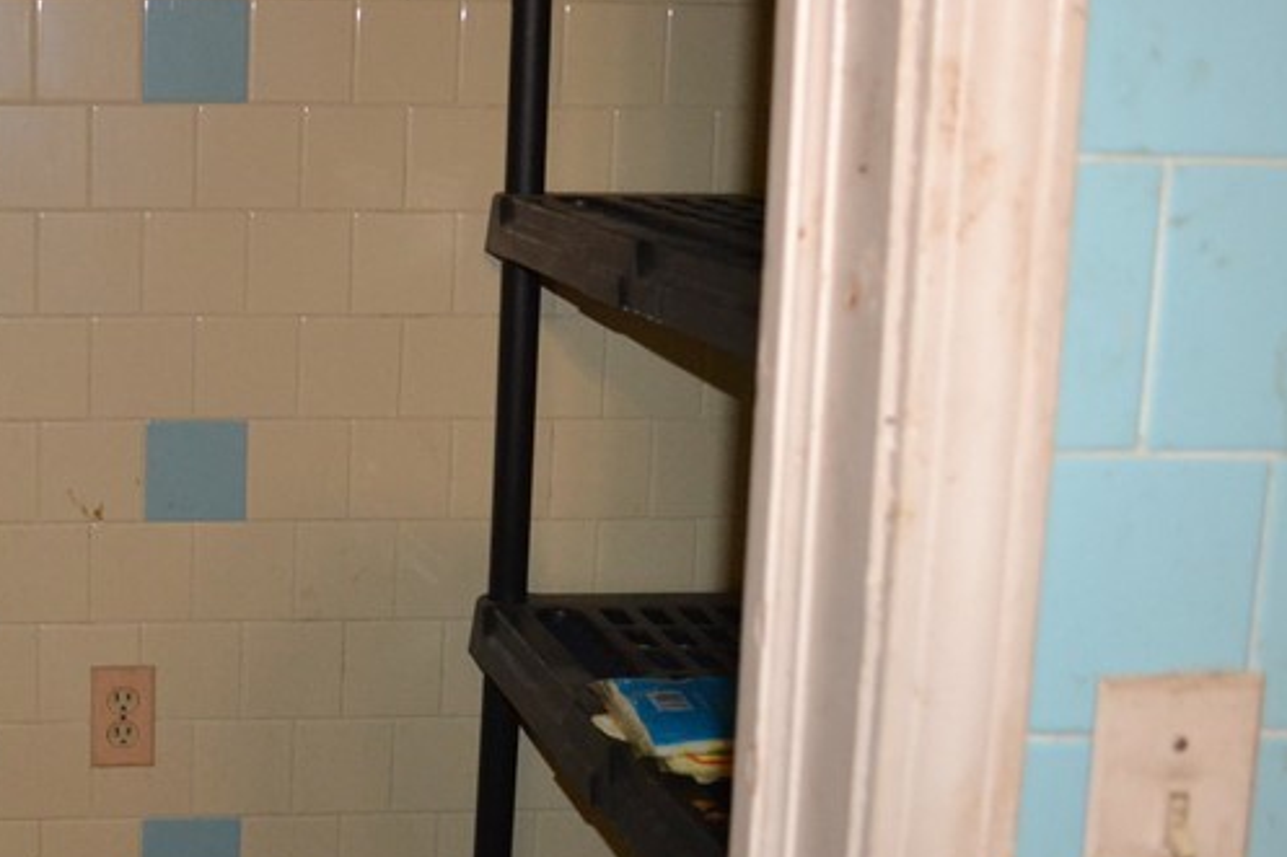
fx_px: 2108
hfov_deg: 31.8
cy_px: 461
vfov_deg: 23.0
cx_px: 62
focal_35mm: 59
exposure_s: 1/60
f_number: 3.5
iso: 1800
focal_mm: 18
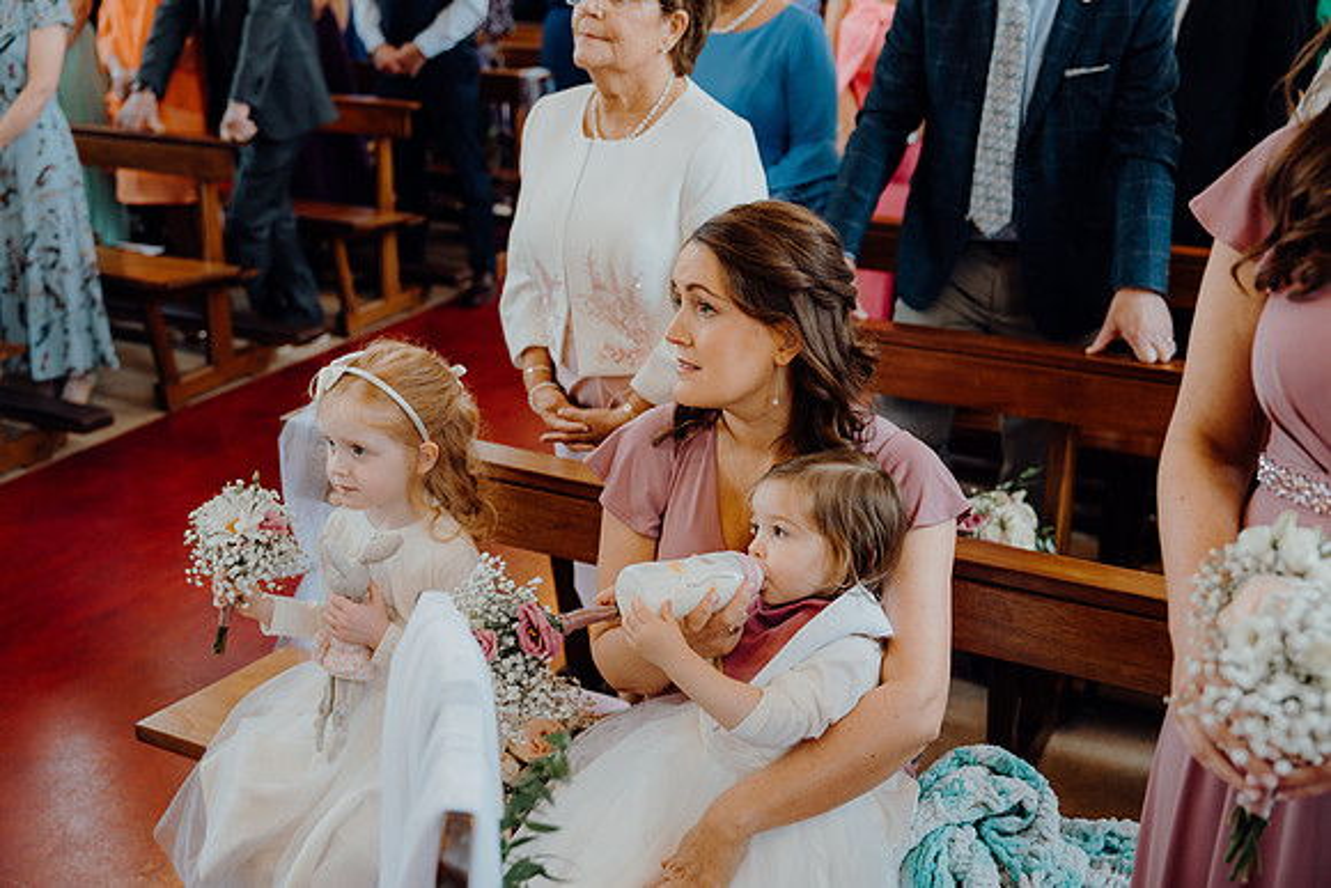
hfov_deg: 47.4
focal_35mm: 41
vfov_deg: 32.6
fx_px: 1516
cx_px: 666
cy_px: 444
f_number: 2.8
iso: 800
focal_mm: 41
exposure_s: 1/200
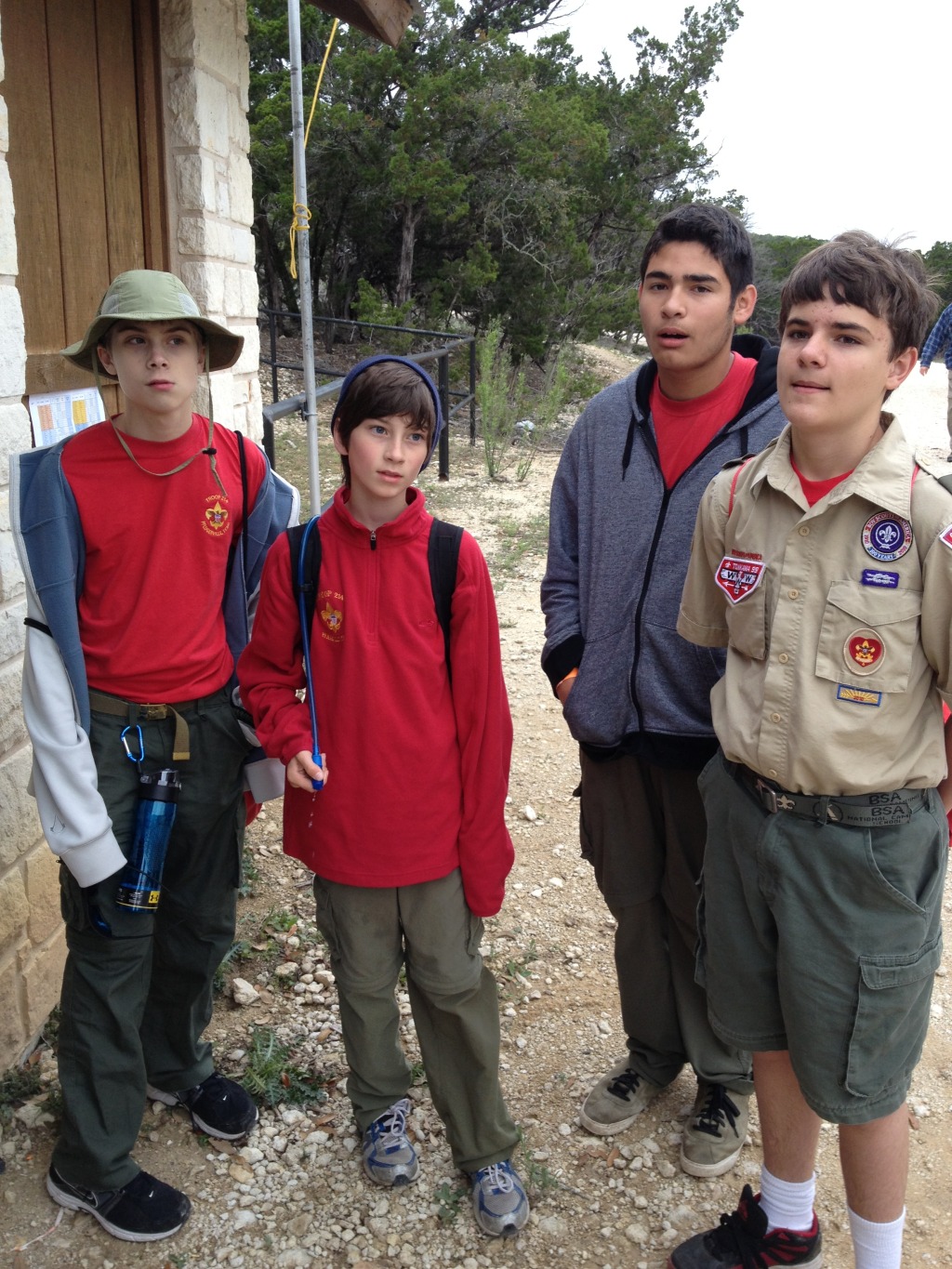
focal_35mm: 35
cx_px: 476
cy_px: 634
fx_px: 1283
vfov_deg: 52.6
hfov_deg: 40.7
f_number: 2.4
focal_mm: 4.28
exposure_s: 1/137
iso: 50
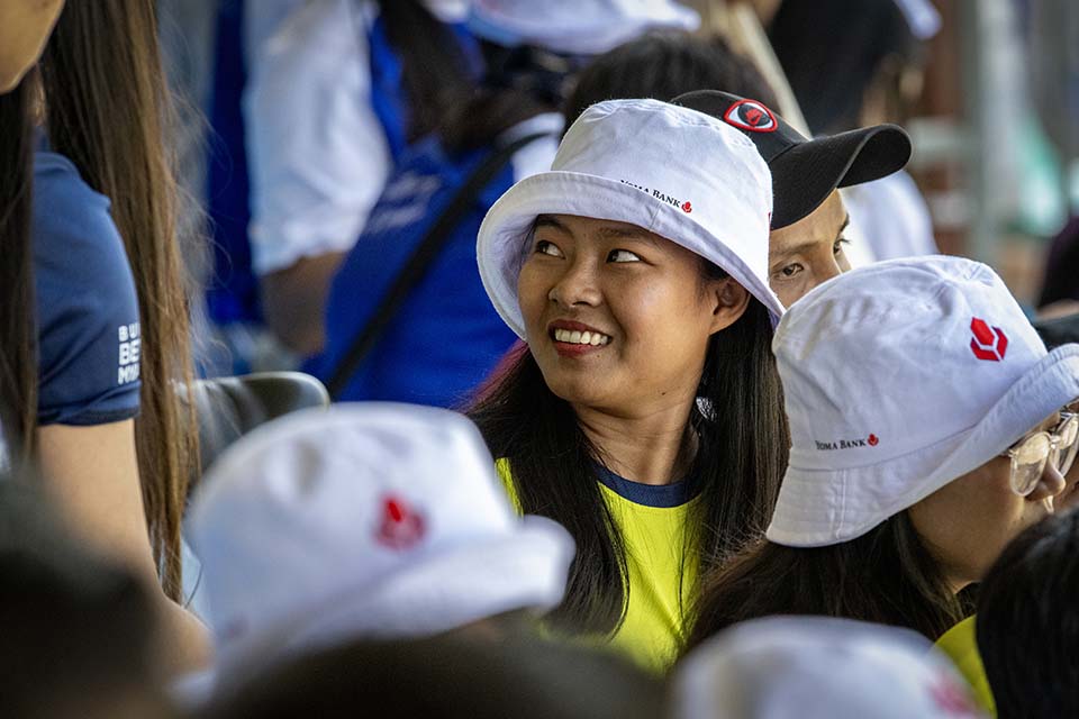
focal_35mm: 400
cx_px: 540
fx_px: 11988
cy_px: 360
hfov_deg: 5.2
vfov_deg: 3.4
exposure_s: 1/500
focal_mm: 400
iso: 2500
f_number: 8
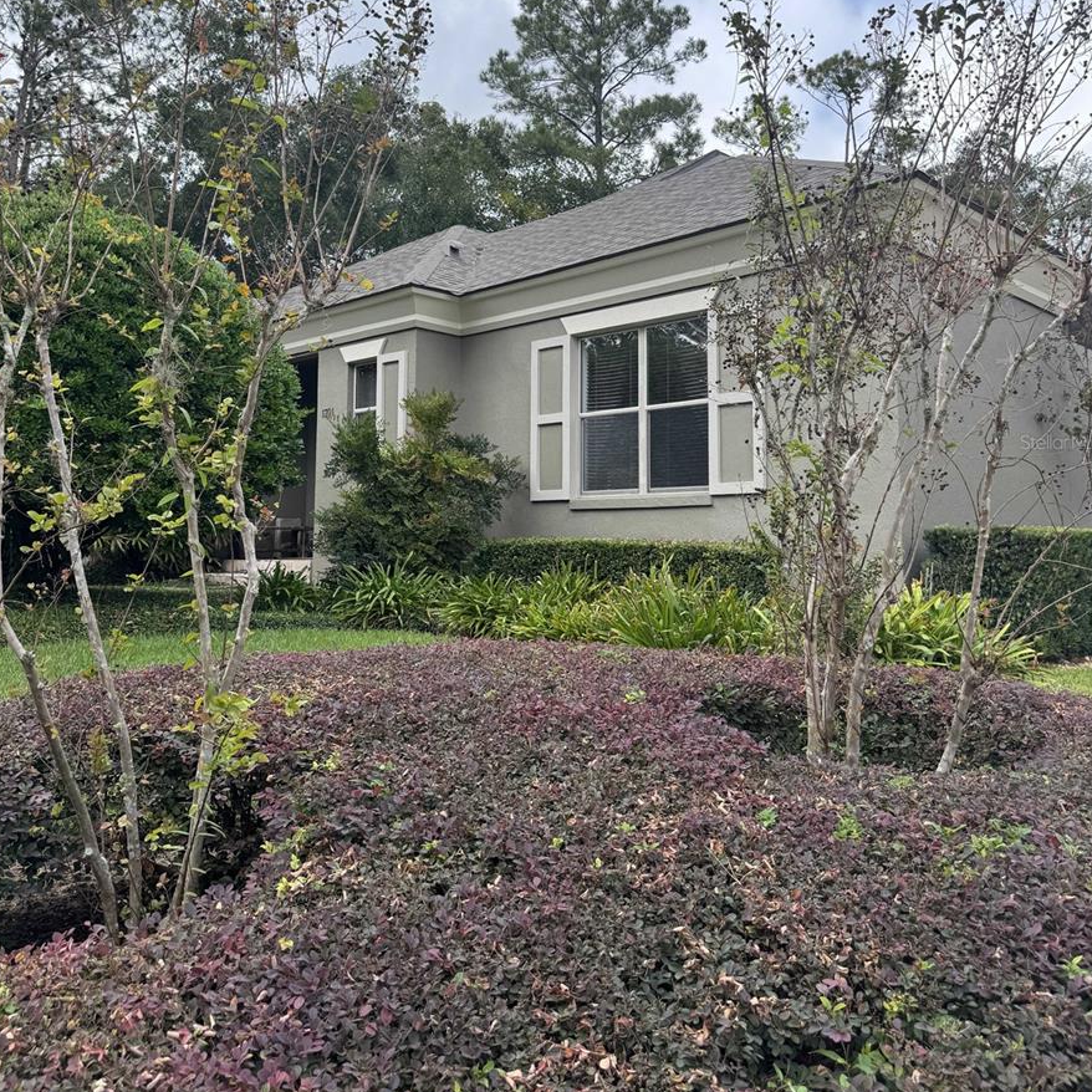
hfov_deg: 55.6
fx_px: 1035
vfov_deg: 55.3
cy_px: 442
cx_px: 548
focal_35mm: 29
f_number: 1.78
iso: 80
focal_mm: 6.76
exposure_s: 1/1923
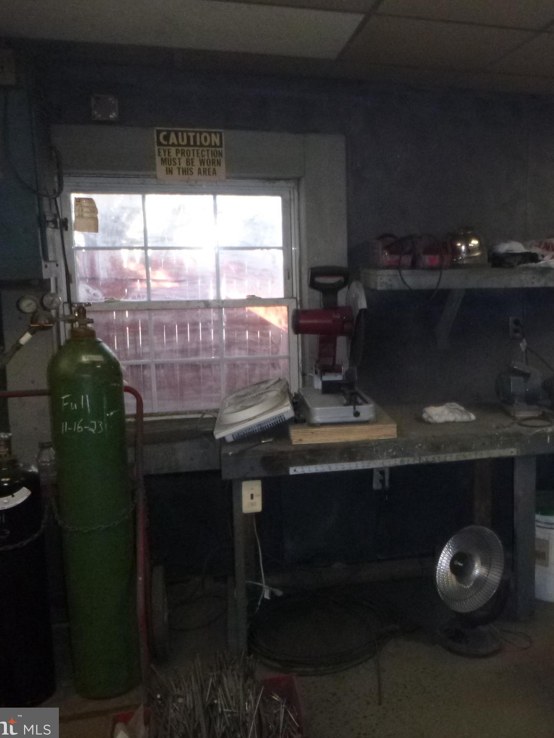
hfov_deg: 40.2
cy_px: 371
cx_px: 439
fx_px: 726
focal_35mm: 34
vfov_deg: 54.0
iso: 400
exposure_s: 1/60
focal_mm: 4.5
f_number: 3.9
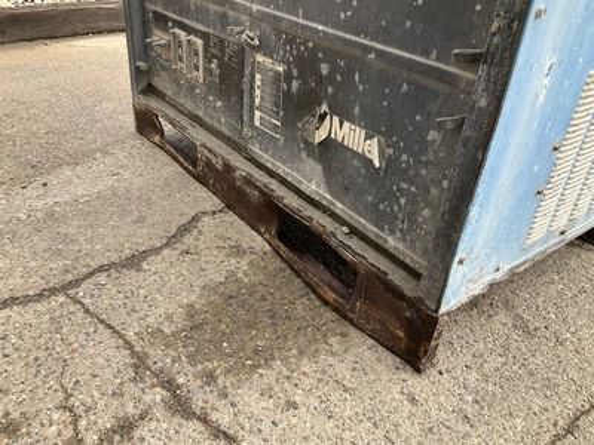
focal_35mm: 29
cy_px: 222
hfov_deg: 61.7
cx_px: 297
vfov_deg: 48.2
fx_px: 498
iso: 40
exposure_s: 1/122
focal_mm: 3
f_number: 1.8
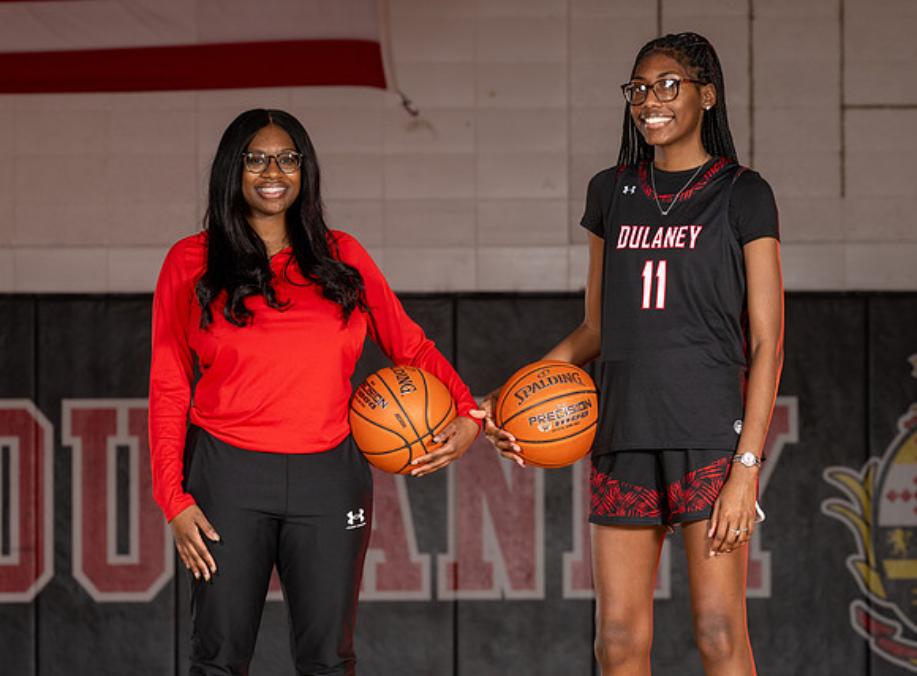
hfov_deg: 10.7
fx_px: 4900
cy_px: 306
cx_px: 596
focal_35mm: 186
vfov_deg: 7.9
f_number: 6.3
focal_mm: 135
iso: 80
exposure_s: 1/125
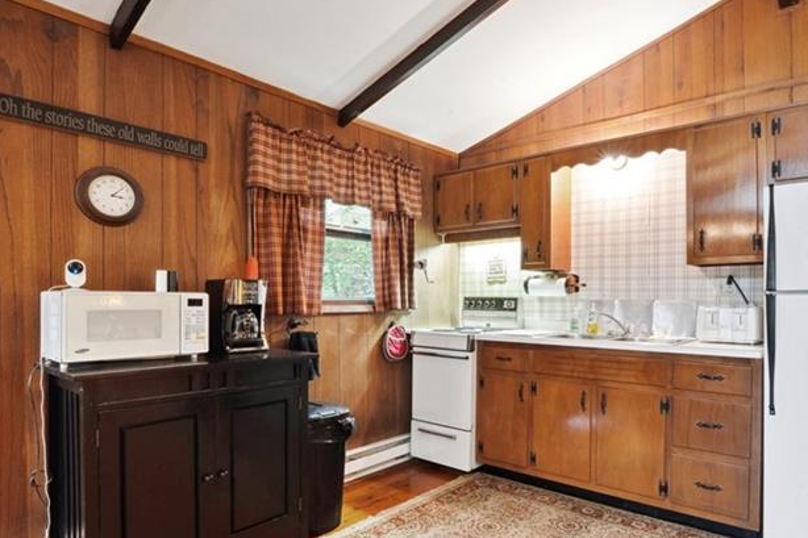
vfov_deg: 61.9
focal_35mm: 20
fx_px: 449
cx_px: 482
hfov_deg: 83.1
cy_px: 281
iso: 50
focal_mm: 12
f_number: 11
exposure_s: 10
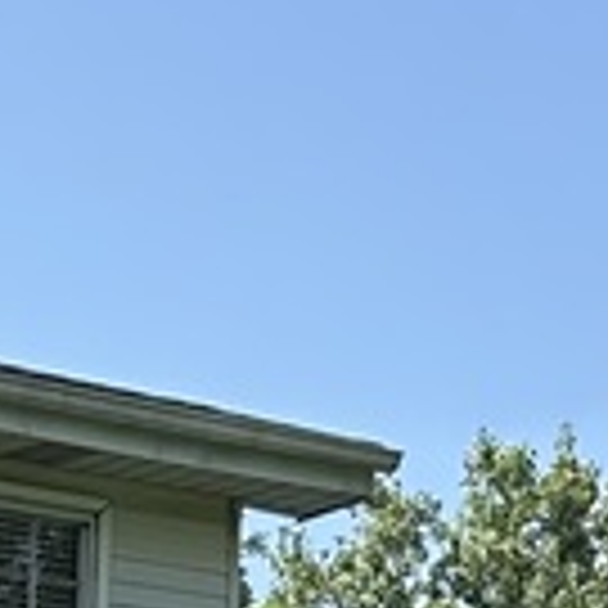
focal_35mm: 226
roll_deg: -0.9
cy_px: 1653
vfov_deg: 7.1
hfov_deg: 7.5
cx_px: -468
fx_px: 4491
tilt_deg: -1.0
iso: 80
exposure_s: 1/2591
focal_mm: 6.86
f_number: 1.78
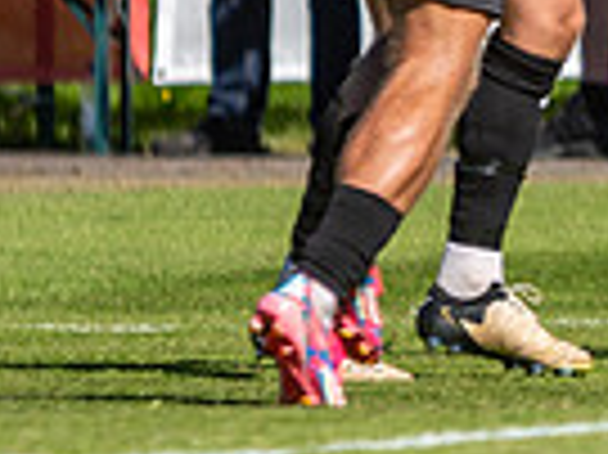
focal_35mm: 1660
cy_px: -147
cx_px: 1291
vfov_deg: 0.9
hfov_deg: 1.2
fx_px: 29131
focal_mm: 200
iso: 180
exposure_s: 1/2000
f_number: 3.5
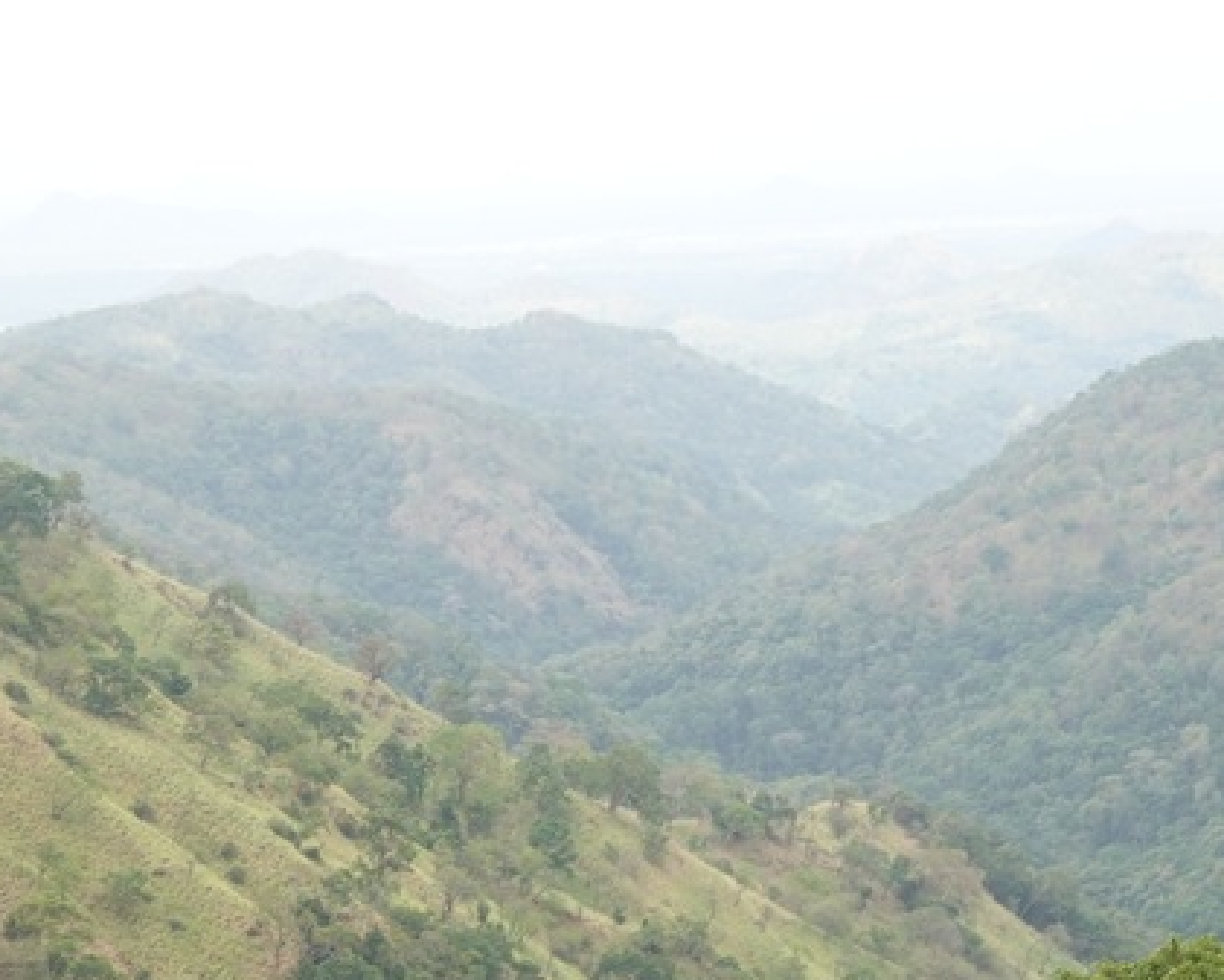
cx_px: 692
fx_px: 5834
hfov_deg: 12.0
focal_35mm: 161
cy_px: 1011
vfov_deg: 9.5
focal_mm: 22.57
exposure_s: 1/160
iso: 125
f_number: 5.6
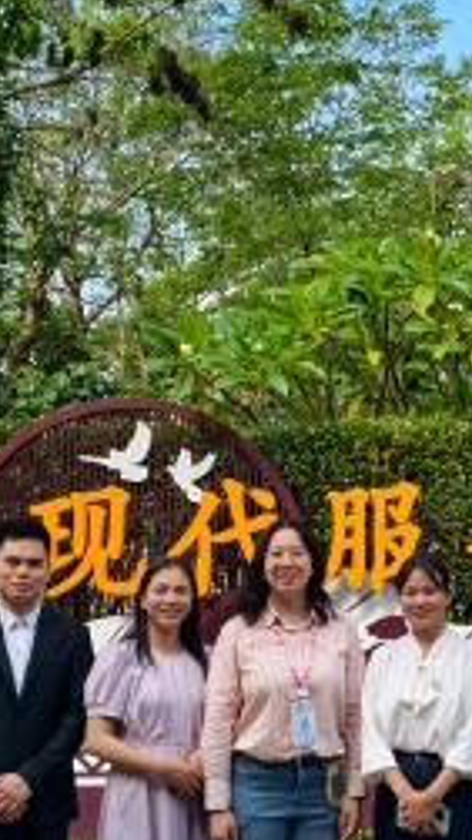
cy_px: 455
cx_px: 432
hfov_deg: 19.6
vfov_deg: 34.9
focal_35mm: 60
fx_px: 1336
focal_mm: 6.54
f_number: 1.57
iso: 72
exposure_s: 1/1206
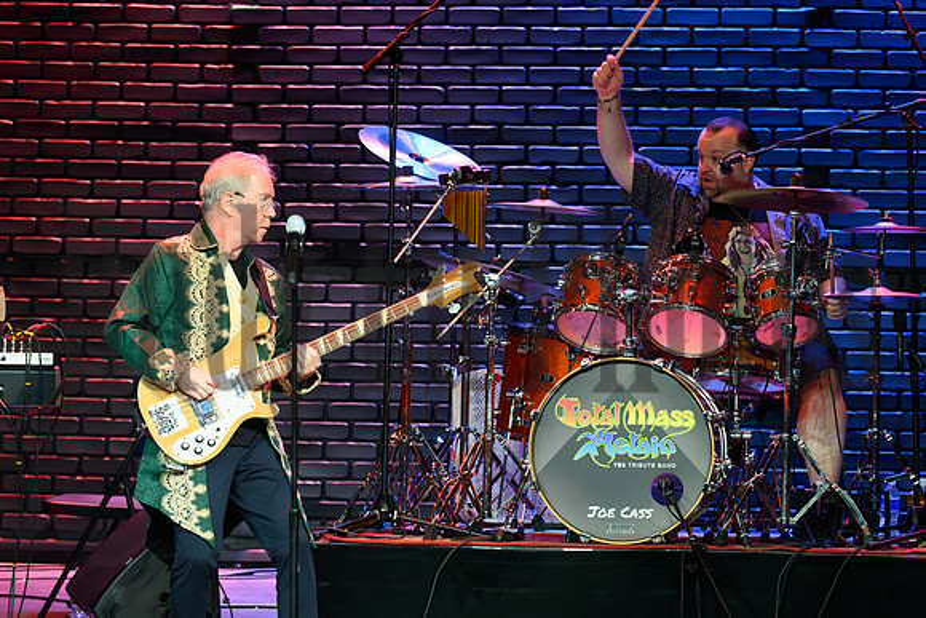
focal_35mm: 200
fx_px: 5145
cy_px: 309
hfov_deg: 10.3
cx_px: 463
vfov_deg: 6.9
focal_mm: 200
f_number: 5.6
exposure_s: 1/100
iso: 12800
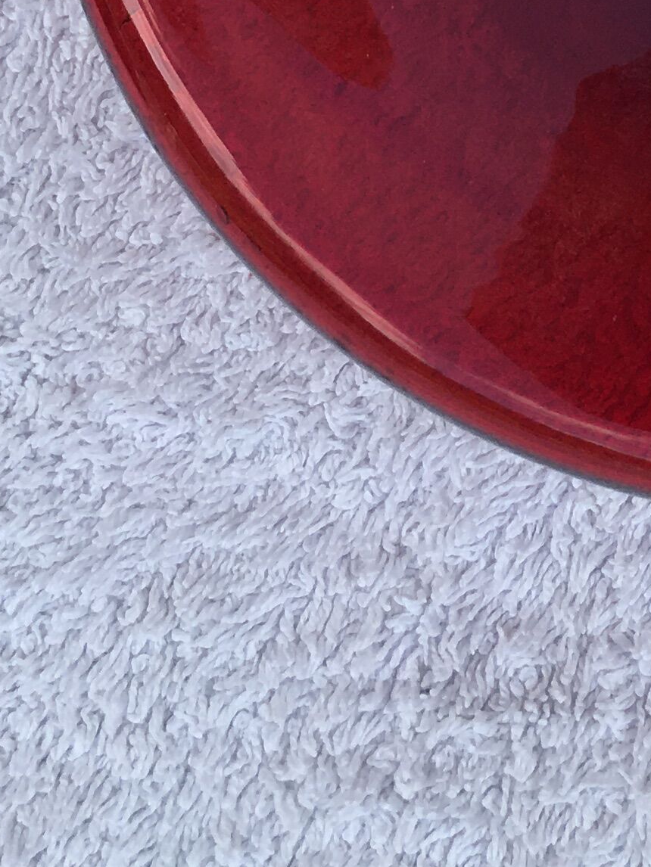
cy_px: -517
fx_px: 2557
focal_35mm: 102
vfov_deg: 17.0
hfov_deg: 13.9
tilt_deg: -63.0
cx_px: 848
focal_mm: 4.15
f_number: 2.2
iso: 25
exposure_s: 1/545
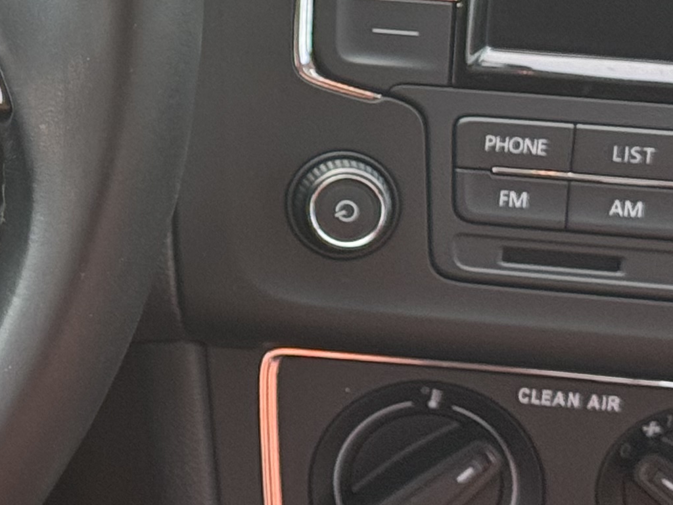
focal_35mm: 189
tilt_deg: -33.0
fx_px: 3675
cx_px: -604
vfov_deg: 7.8
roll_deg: -0.8
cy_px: -58
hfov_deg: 9.8
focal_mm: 6.76
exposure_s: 1/118
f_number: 1.78
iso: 100
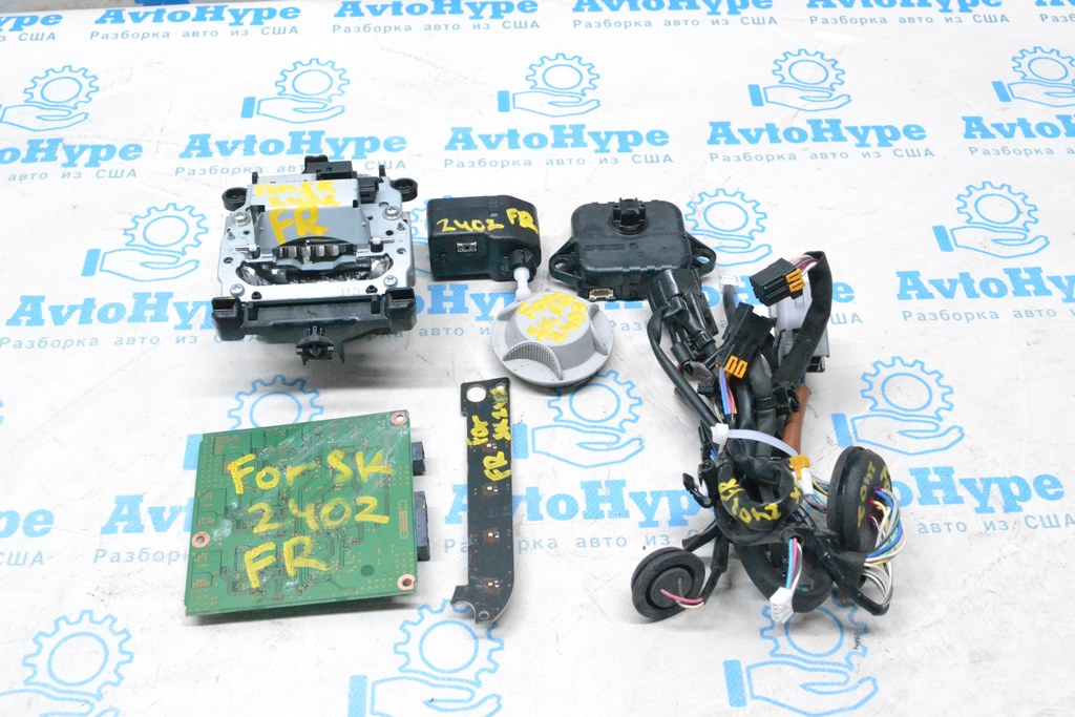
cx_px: 538
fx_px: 1254
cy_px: 358
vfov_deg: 31.9
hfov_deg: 46.4
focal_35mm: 42
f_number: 9
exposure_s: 1/160
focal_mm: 28
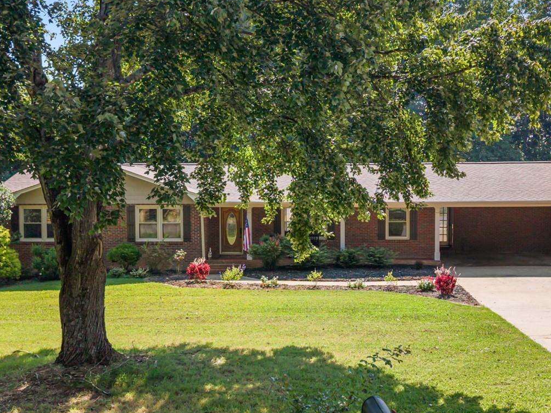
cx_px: 316
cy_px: 231
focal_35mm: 49
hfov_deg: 38.8
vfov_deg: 29.6
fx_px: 780
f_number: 1.8
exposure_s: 1/50
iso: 200
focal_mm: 8.67
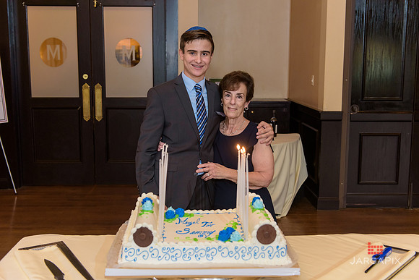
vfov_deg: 31.9
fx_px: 489
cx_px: 210
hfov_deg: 46.4
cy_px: 140
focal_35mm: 42
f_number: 3.2
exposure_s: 1/125
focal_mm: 42
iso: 1600
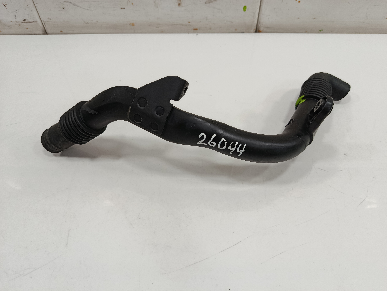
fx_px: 268
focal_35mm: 24
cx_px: 194
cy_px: 146
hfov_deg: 71.6
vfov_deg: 56.8
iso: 891
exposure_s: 1/100
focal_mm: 5.24
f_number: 1.7
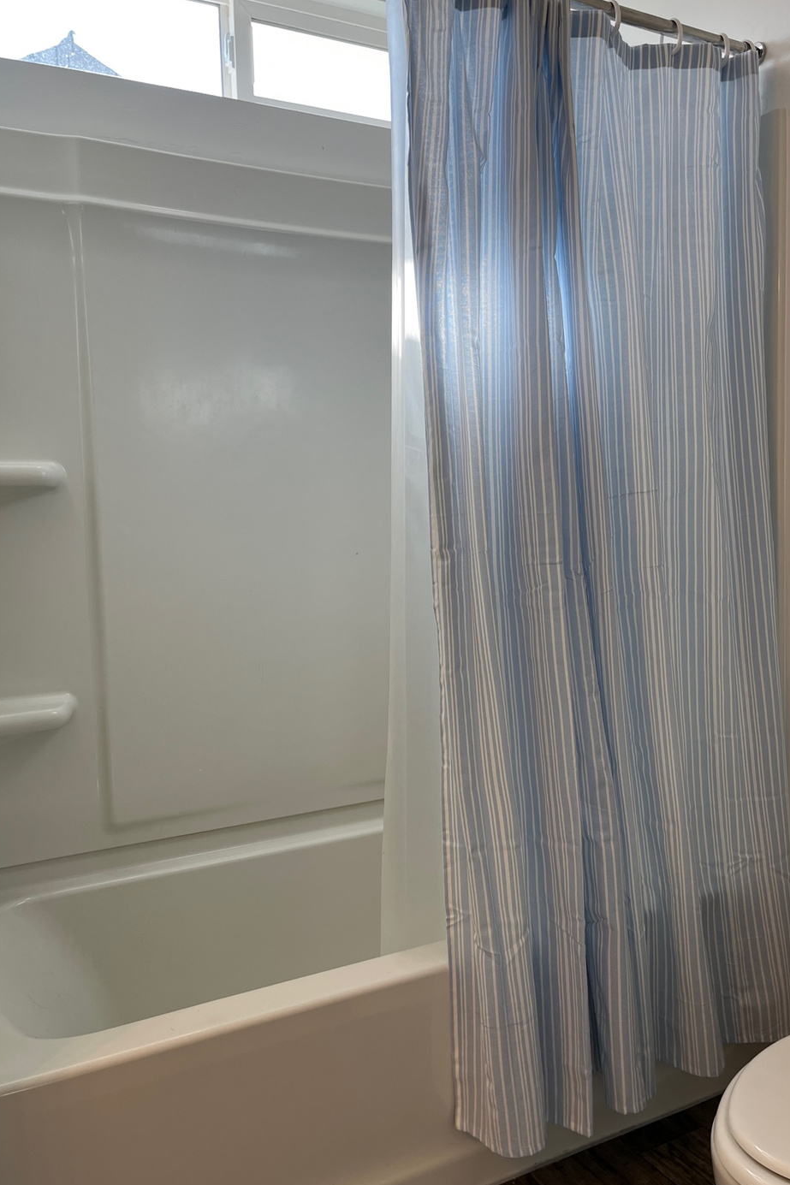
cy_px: 582
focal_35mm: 30
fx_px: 988
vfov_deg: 61.9
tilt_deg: -4.0
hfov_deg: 43.6
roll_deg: +1.9
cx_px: 425
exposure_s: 1/188
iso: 40
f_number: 1.6
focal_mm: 5.1
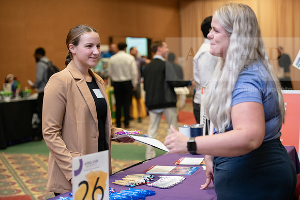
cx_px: 150
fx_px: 583
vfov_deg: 19.5
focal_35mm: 70
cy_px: 100
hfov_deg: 28.8
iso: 1600
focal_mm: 70
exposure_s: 1/200
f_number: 2.8
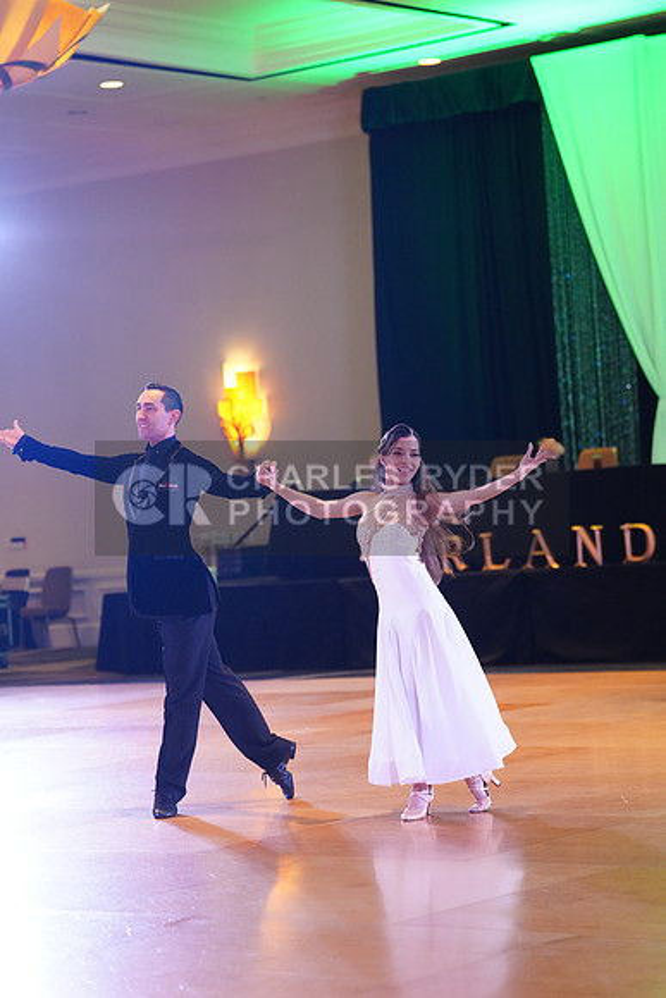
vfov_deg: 21.5
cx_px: 333
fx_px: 2634
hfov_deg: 14.4
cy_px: 499
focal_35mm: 95
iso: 5000
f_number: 2.8
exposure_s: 1/400
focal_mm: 95
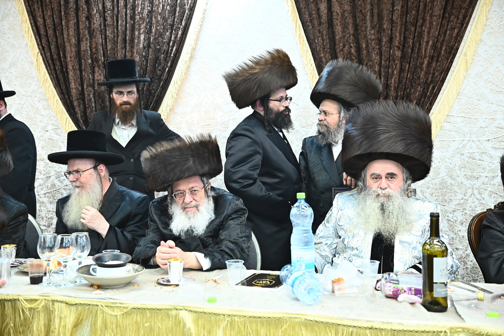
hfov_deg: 50.7
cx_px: 252
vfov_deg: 35.0
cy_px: 168
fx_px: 532
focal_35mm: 38
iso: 2000
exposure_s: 1/200
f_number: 3.5
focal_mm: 38
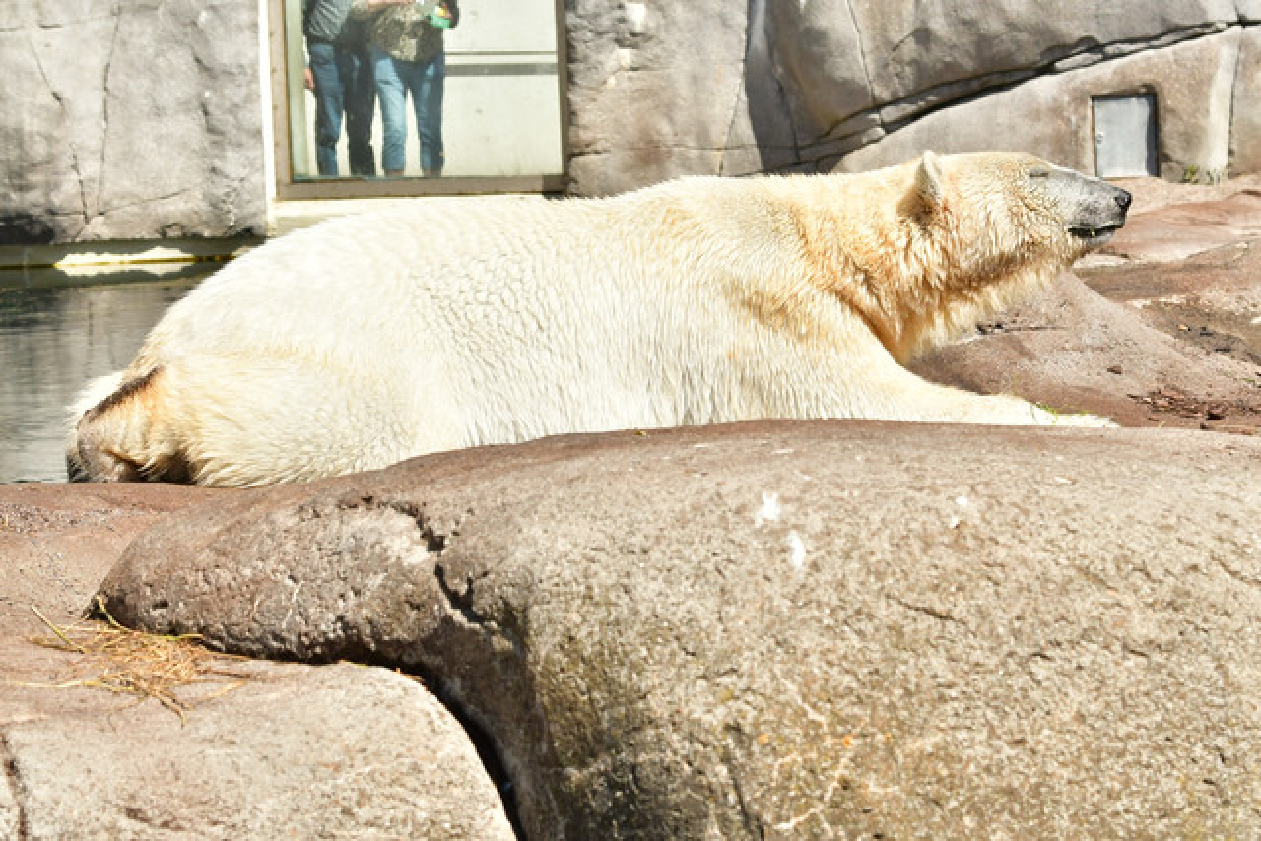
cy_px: 420
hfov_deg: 14.7
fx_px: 4905
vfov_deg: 9.8
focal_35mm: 140
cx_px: 630
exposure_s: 1/2000
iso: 640
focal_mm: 70
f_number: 7.1
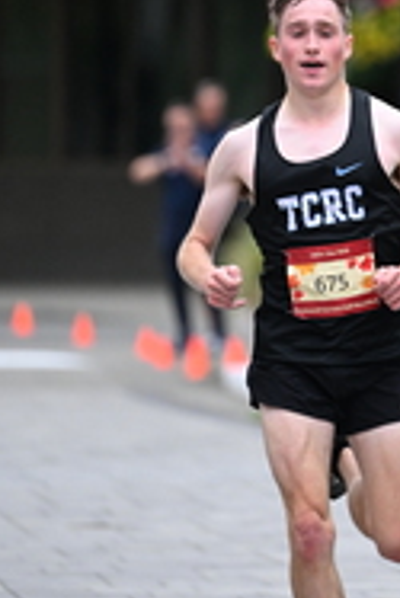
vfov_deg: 3.8
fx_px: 9049
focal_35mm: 544
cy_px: 106
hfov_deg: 2.5
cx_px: 478
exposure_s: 1/1000
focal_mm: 185
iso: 1600
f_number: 2.8
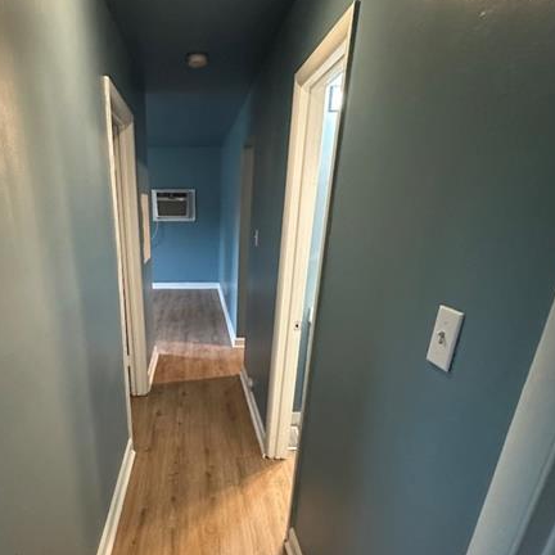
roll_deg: +0.7
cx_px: 199
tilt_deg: -20.5
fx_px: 399
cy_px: 361
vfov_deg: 68.1
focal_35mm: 22
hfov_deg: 68.2
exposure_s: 1/60
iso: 1000
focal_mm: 2.22
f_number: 2.2
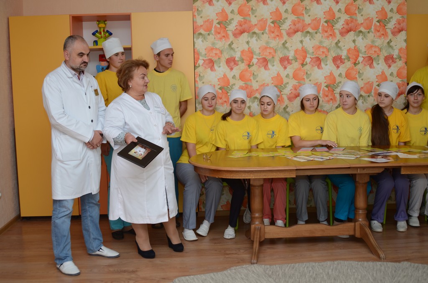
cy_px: 142
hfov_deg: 46.5
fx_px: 498
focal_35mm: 42
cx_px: 214
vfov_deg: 31.7
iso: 200
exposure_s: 1/250
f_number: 3.5
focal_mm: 28
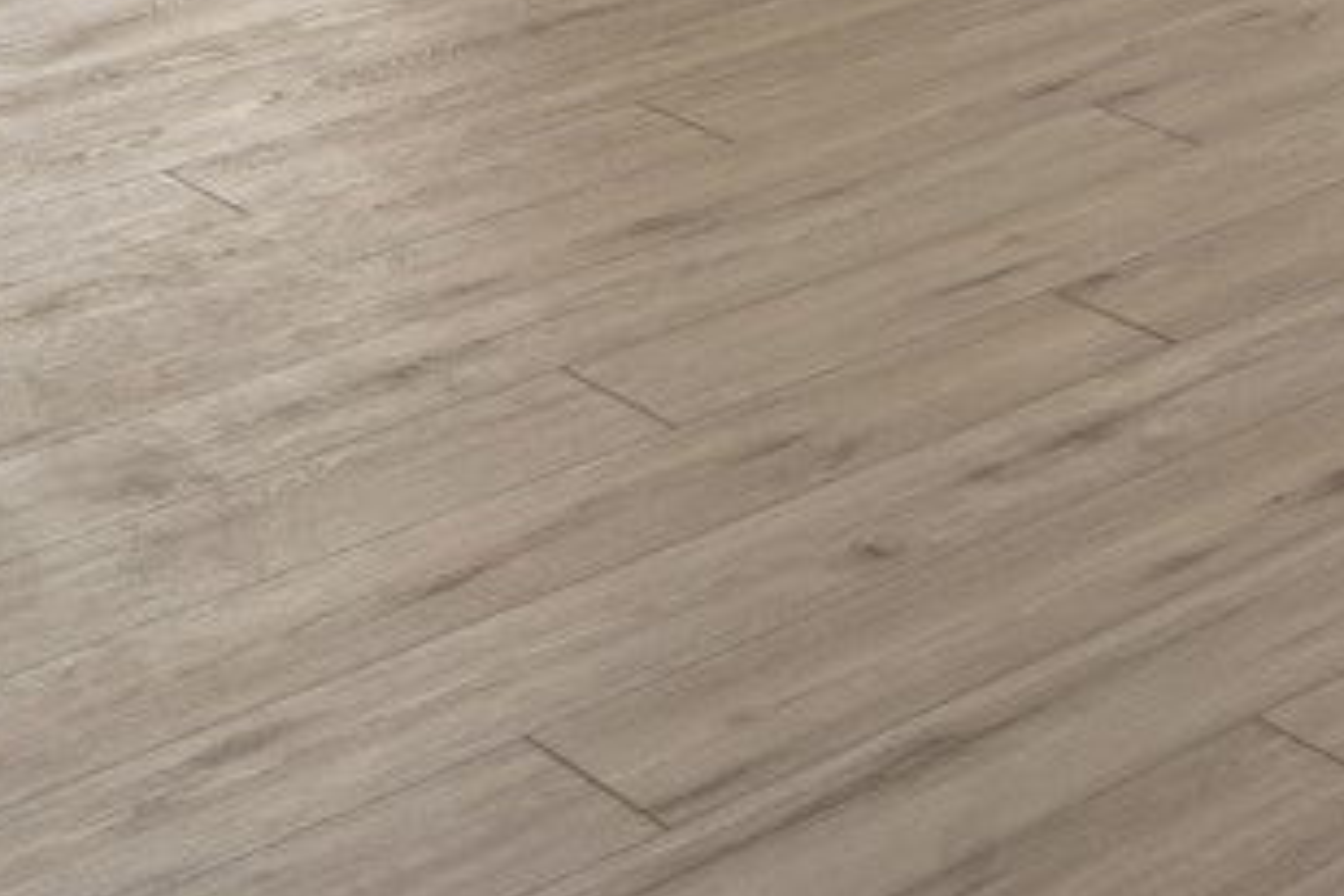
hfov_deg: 15.5
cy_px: -1229
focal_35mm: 88
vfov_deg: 12.4
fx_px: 3285
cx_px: 3038
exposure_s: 1/80
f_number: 10
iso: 400
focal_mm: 16
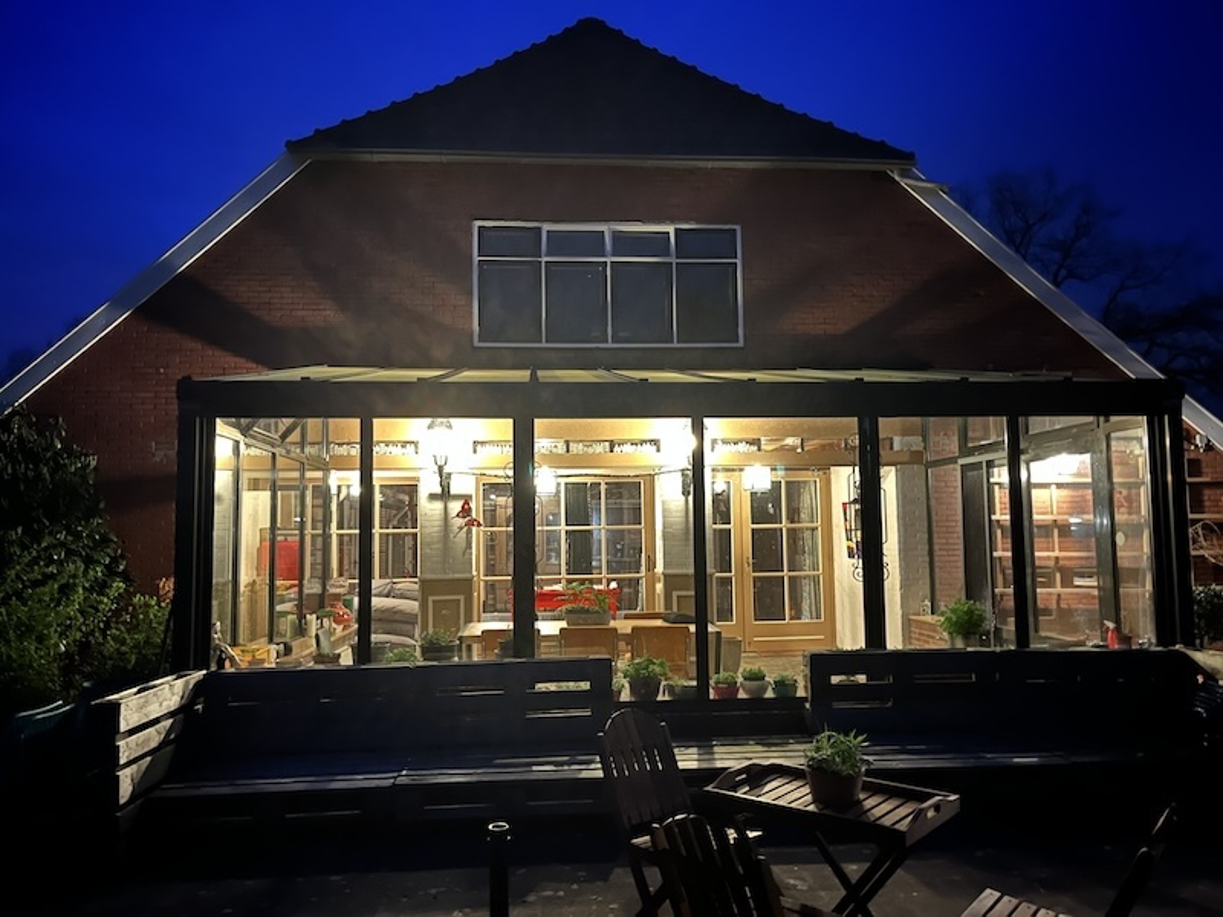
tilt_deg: +4.4
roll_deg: -0.1
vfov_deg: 53.1
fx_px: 919
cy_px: 458
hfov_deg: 67.3
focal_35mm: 26
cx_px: 612
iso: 1000
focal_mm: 5.1
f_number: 1.6
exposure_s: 1/2
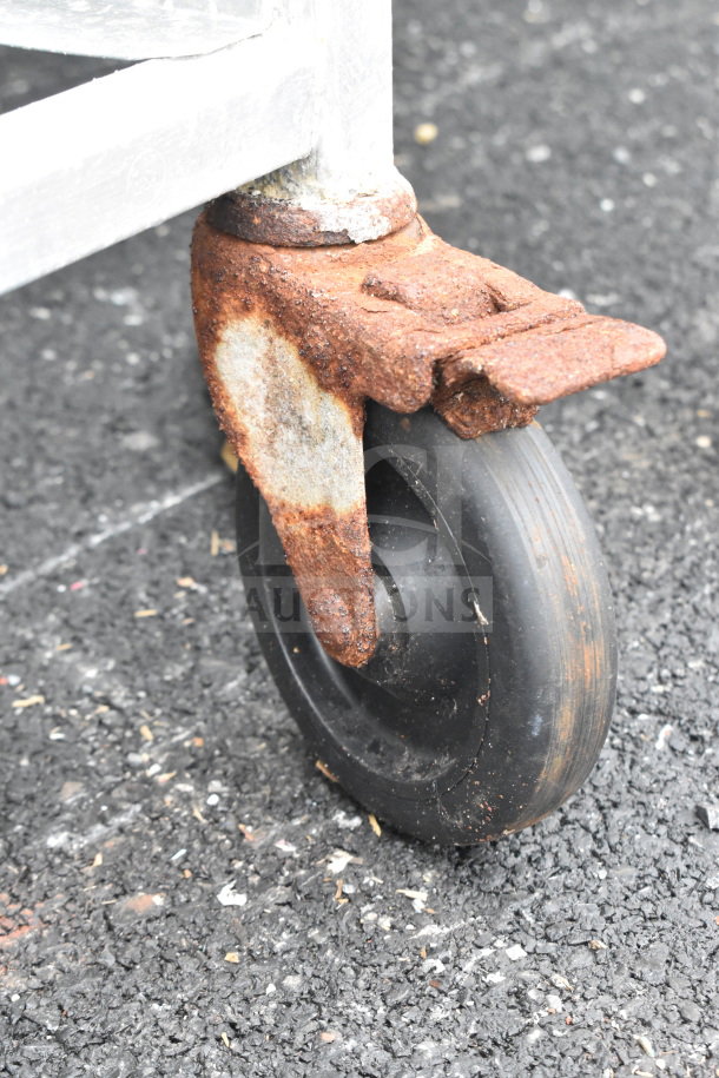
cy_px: 539
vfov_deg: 28.1
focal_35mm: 72
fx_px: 2157
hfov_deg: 18.9
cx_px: 360
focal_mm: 48
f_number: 10
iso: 6400
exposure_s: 1/400
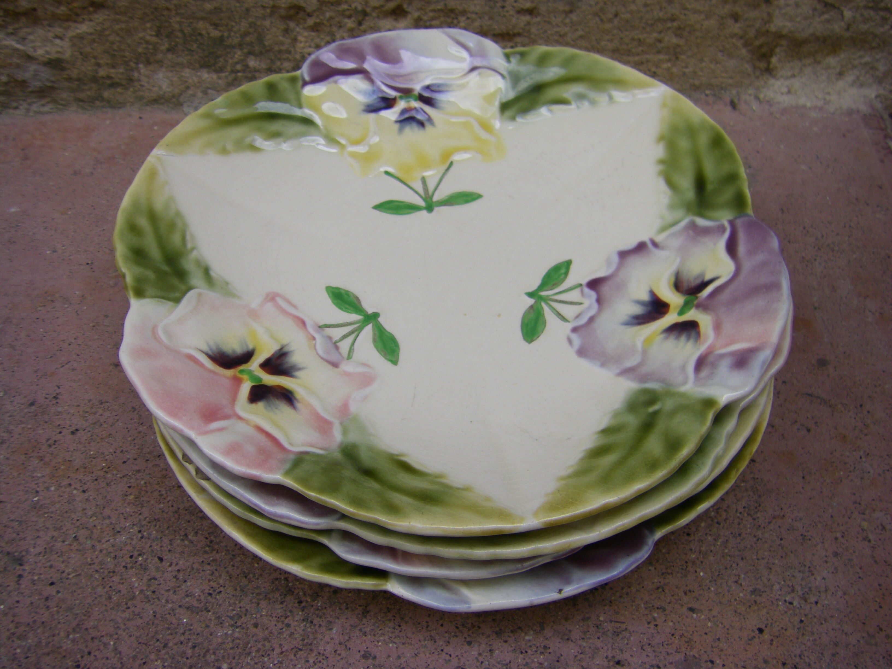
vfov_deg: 37.7
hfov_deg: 49.0
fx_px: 979
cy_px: 334
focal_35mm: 38
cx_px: 446
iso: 64
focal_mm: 6.3
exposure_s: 1/125
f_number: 3.5
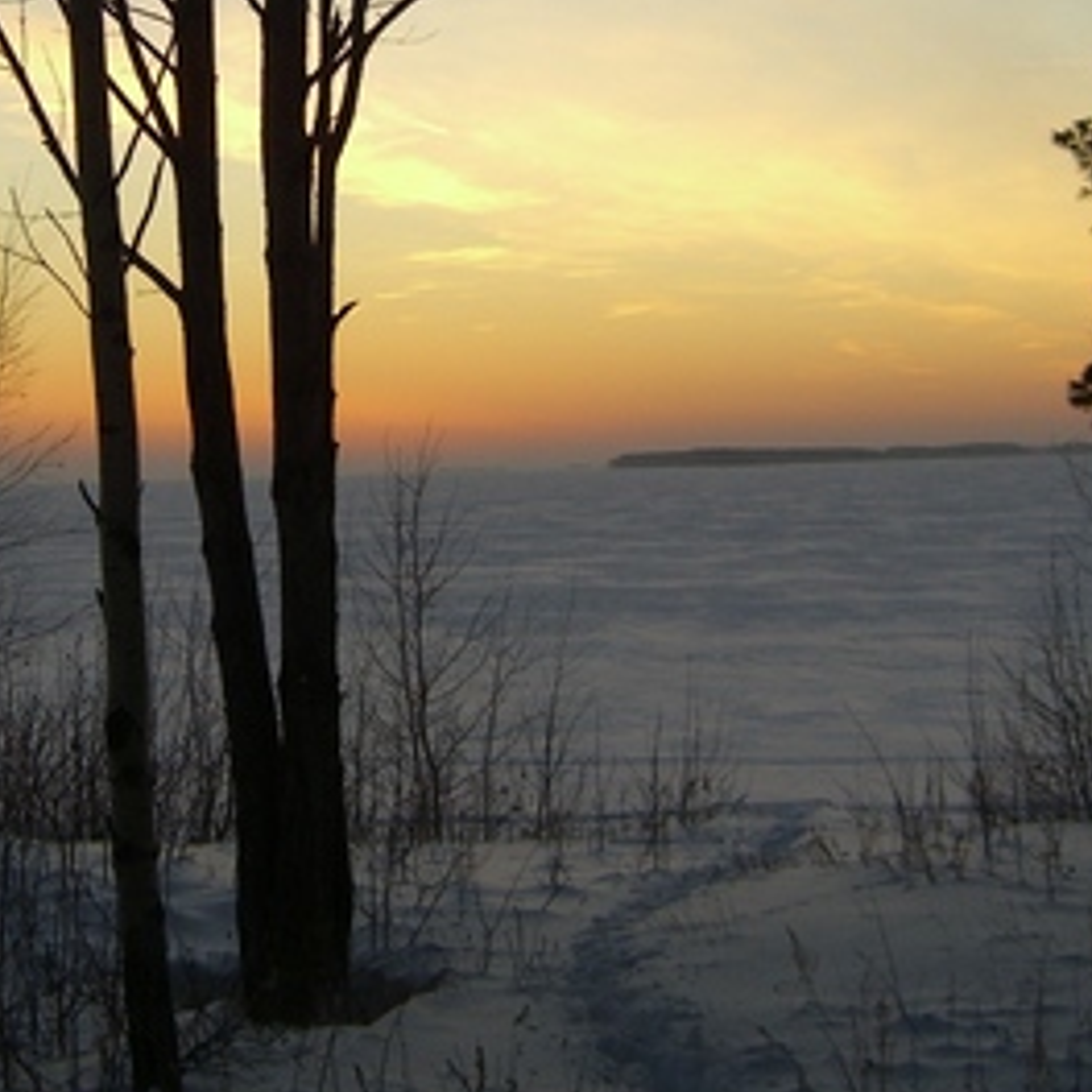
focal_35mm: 89
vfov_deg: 19.3
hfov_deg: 19.3
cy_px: 205
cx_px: 211
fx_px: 3176
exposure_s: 1/250
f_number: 2.8
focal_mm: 7.9
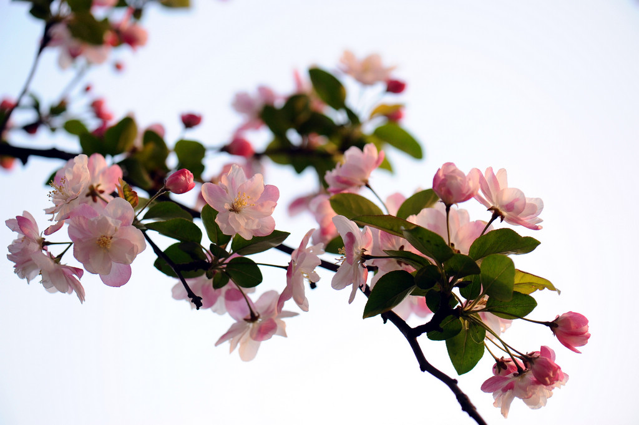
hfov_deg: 19.5
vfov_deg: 13.0
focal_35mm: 105
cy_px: 212
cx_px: 320
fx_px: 1862
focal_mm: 105
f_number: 5
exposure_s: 1/500
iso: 1000
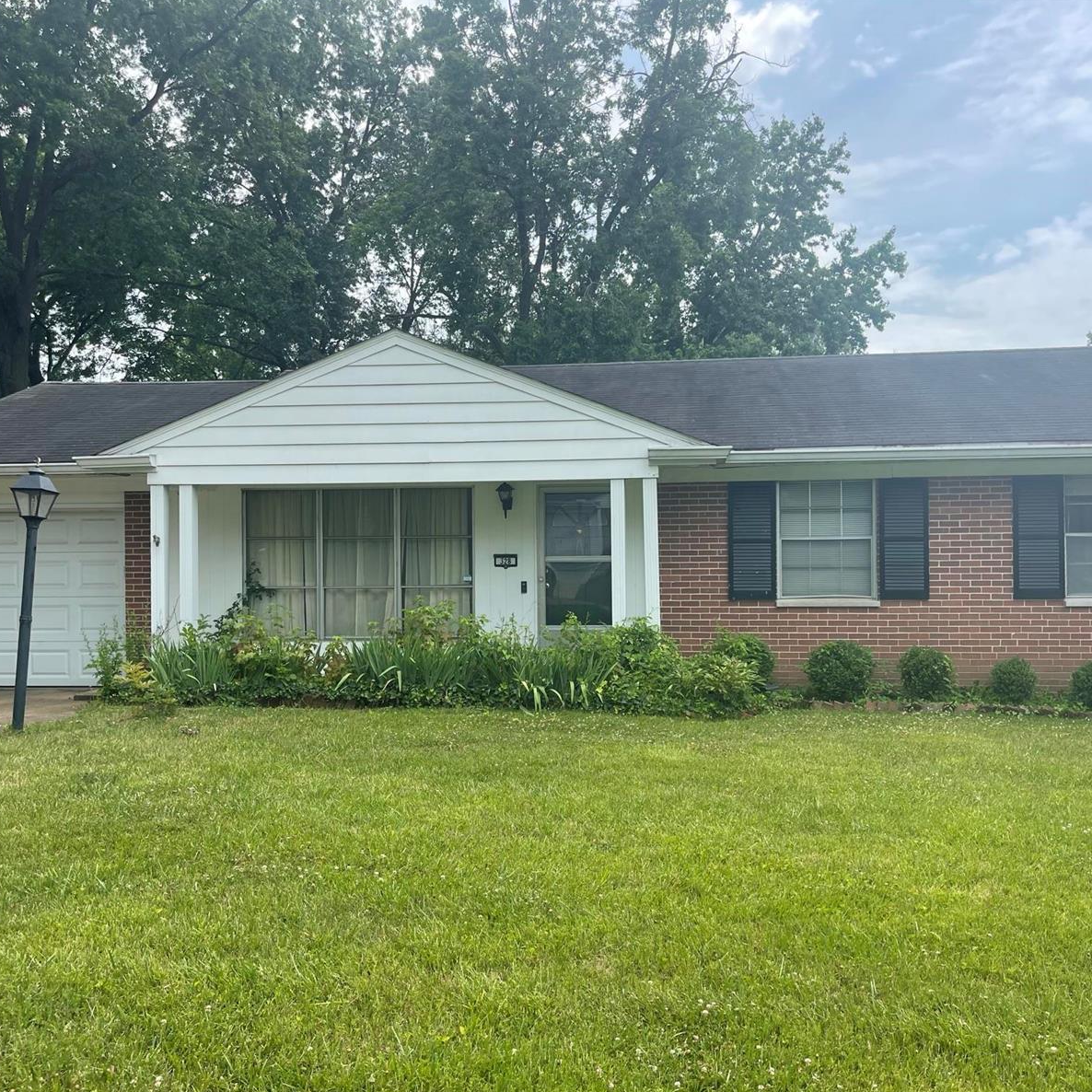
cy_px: 547
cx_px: 576
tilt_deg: -0.5
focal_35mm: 31
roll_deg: +0.4
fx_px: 1106
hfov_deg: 52.5
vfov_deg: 52.5
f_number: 1.6
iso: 32
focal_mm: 5.1
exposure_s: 1/1575
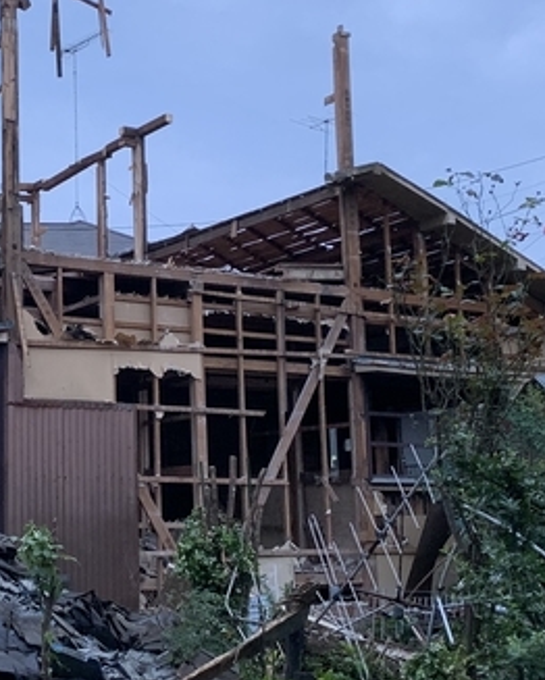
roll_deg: -0.1
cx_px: 56
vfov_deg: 30.5
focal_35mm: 62
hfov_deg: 24.0
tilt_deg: +9.6
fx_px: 1249
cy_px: 316
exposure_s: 1/44
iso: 160
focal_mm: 4.25
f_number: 1.8
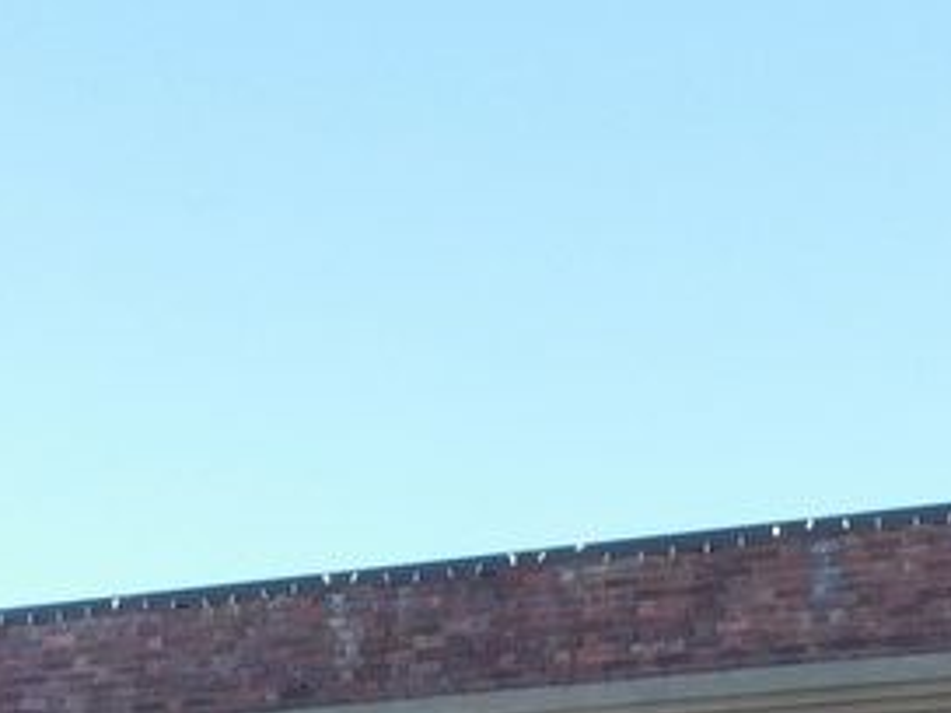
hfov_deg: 18.0
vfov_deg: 13.2
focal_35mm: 106
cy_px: 1042
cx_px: 993
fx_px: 2912
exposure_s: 1/320
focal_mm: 6.3
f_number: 3.5
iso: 125
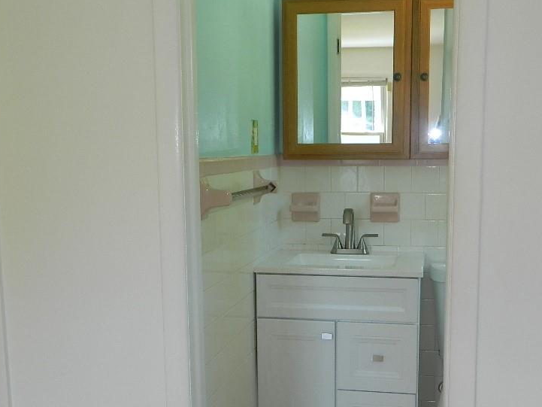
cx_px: 289
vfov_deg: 32.8
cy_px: 251
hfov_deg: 42.9
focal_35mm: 44
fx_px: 689
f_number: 3.2
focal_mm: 5.6
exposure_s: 1/30
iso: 100
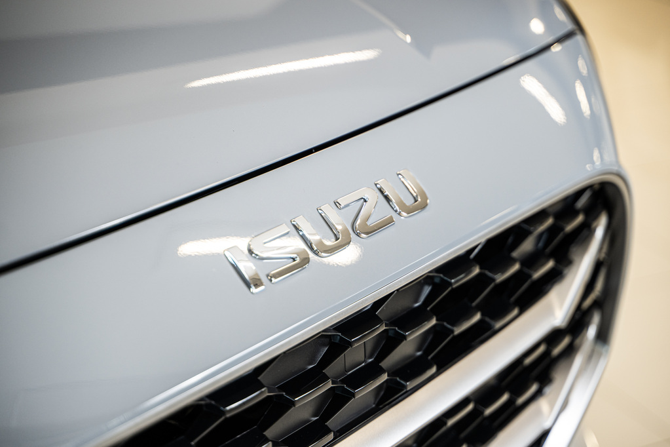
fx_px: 1396
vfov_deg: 18.2
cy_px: 224
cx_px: 335
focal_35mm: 75
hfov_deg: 27.0
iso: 640
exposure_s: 1/125
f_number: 2.8
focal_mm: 75
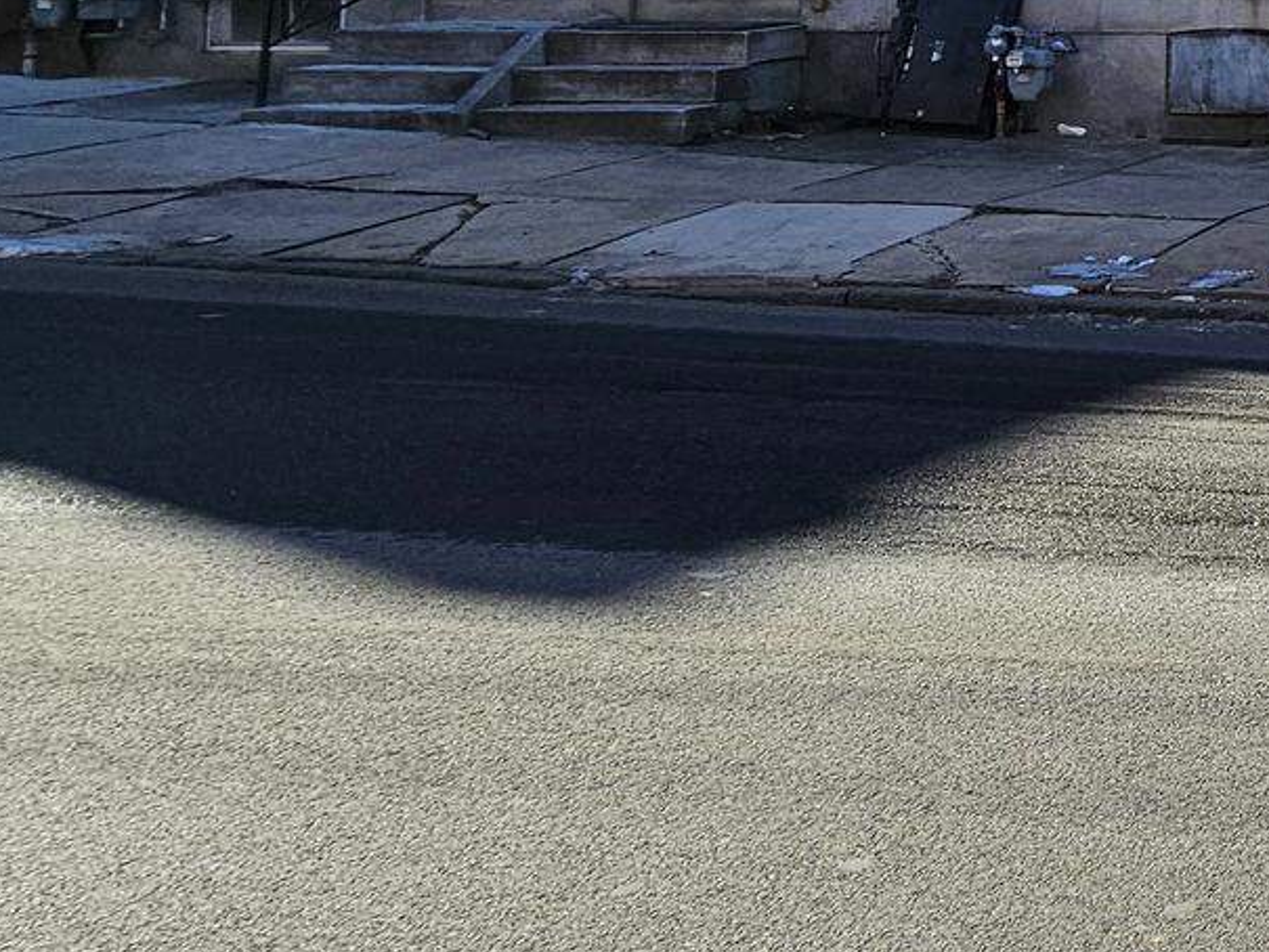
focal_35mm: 44
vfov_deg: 29.2
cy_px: -136
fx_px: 1613
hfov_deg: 25.2
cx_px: 2104
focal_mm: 2.2
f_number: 2.2
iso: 50
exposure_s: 1/978
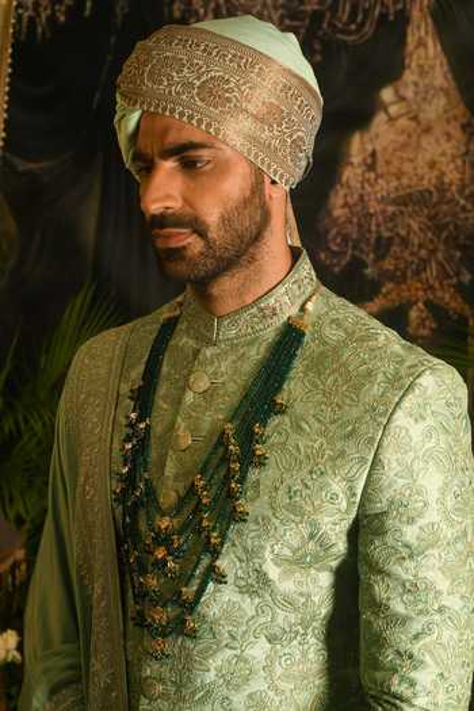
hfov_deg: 27.0
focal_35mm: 50
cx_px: 237
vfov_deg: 39.6
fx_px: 987
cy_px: 356
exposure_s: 1/125
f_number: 7.1
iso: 160
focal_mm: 50
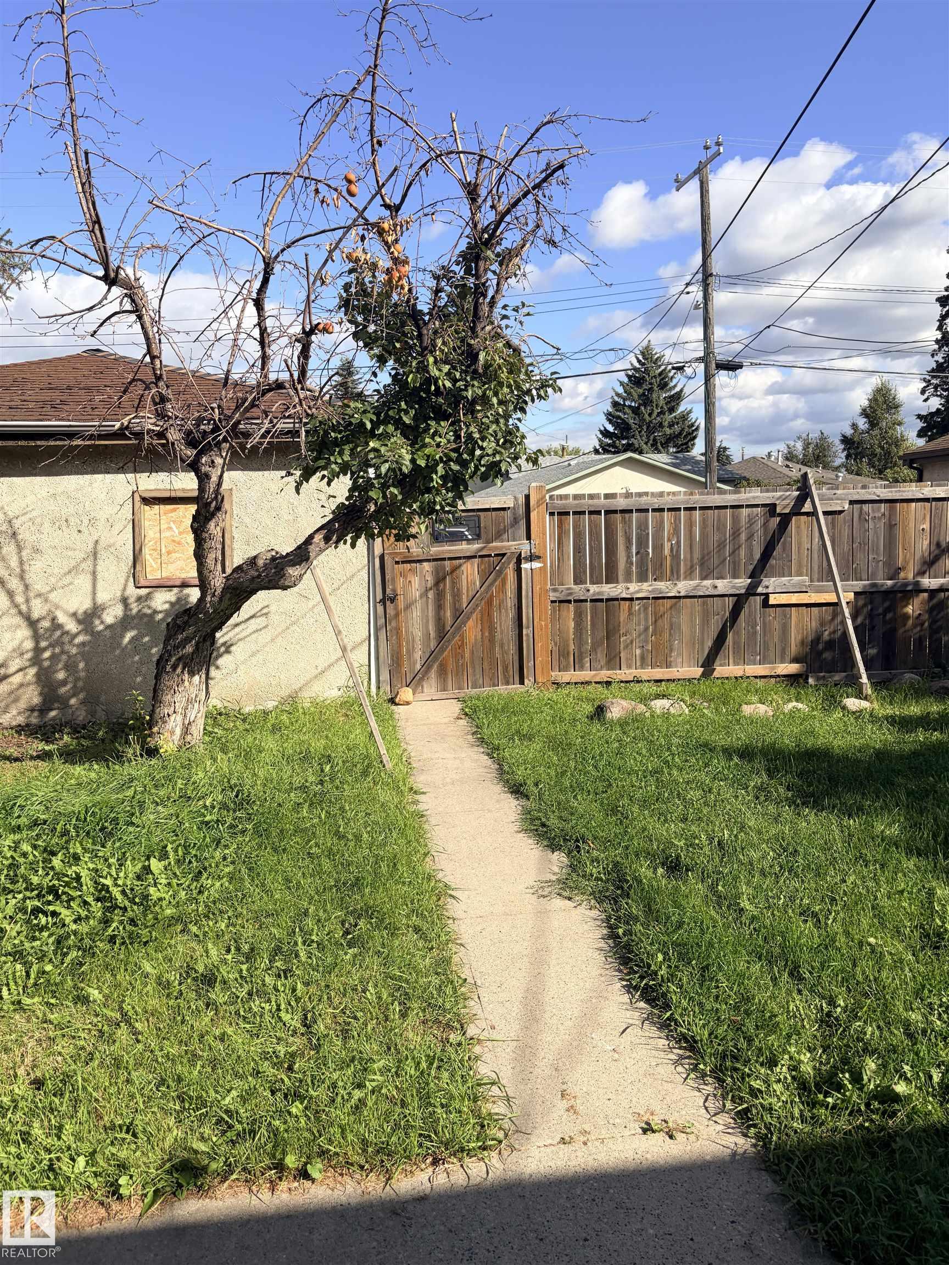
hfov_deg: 53.1
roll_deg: +0.1
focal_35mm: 26
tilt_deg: -7.2
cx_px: 474
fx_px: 950
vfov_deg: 67.3
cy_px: 632
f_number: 1.6
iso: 50
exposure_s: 1/2865
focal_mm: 5.96
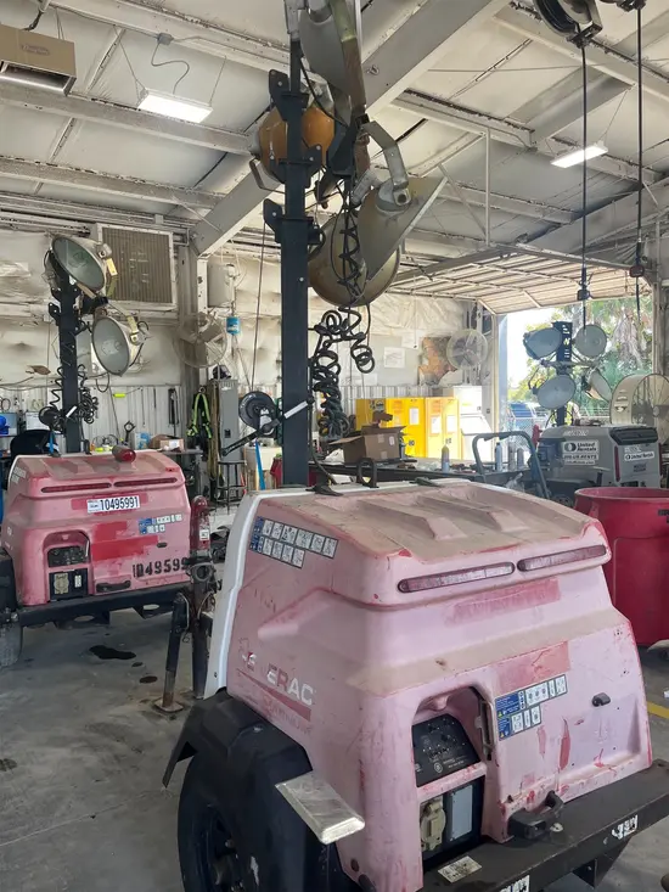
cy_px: 446
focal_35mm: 26
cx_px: 334
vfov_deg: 67.3
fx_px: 670
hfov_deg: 53.1
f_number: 1.6
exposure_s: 1/121
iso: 40
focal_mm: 5.1
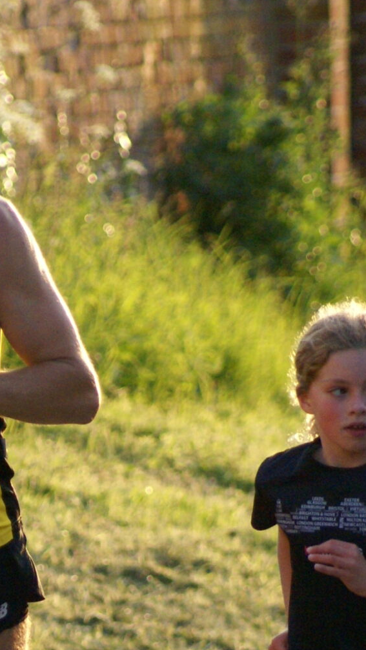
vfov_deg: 2.7
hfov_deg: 1.5
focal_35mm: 799
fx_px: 13785
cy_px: 703
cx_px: 62
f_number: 5.6
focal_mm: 200
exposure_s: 1/500
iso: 800
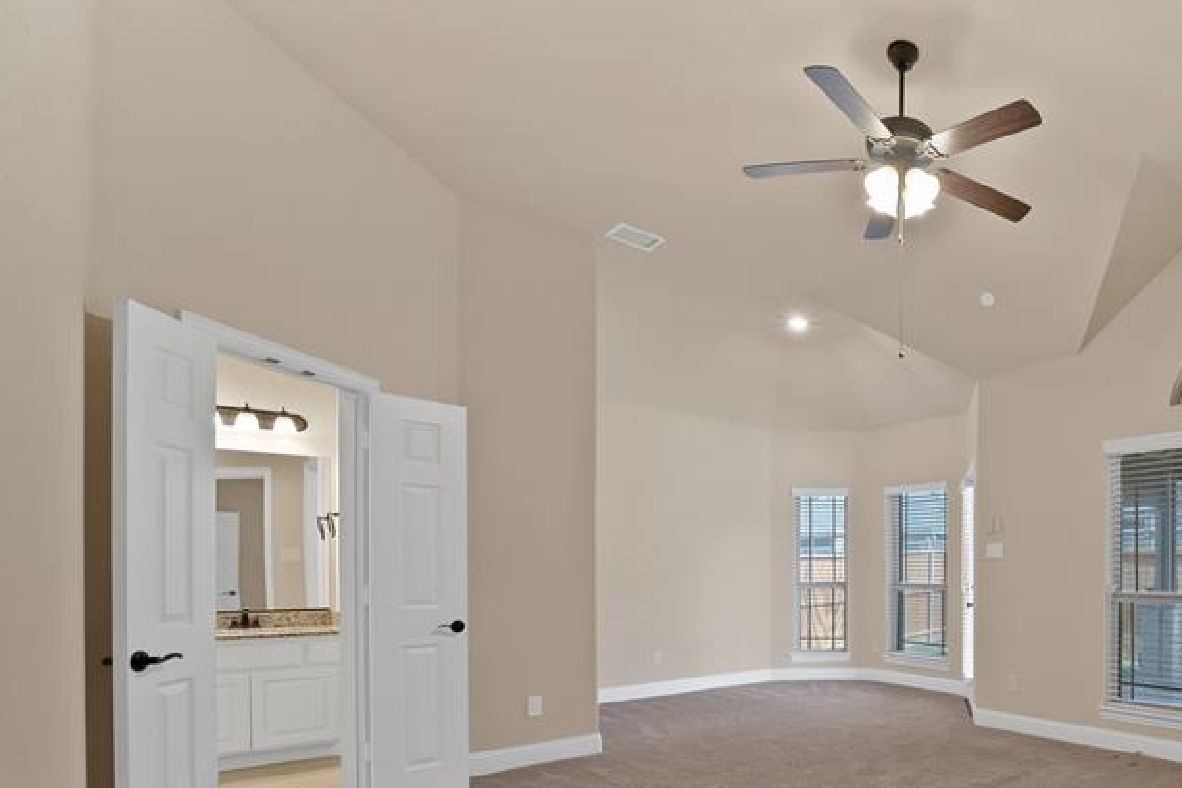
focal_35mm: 20
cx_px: 961
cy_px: 570
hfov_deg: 74.3
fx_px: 657
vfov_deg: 59.3
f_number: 10
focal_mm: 12
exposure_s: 2
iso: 640
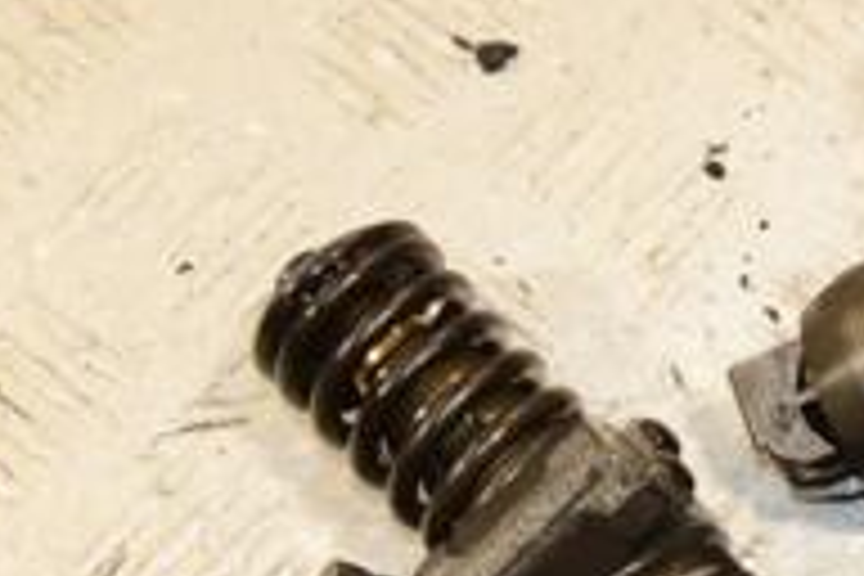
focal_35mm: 159
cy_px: 418
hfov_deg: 12.3
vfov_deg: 8.6
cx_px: 1292
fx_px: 3816
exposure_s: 1/200
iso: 800
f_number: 7.1
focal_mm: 34
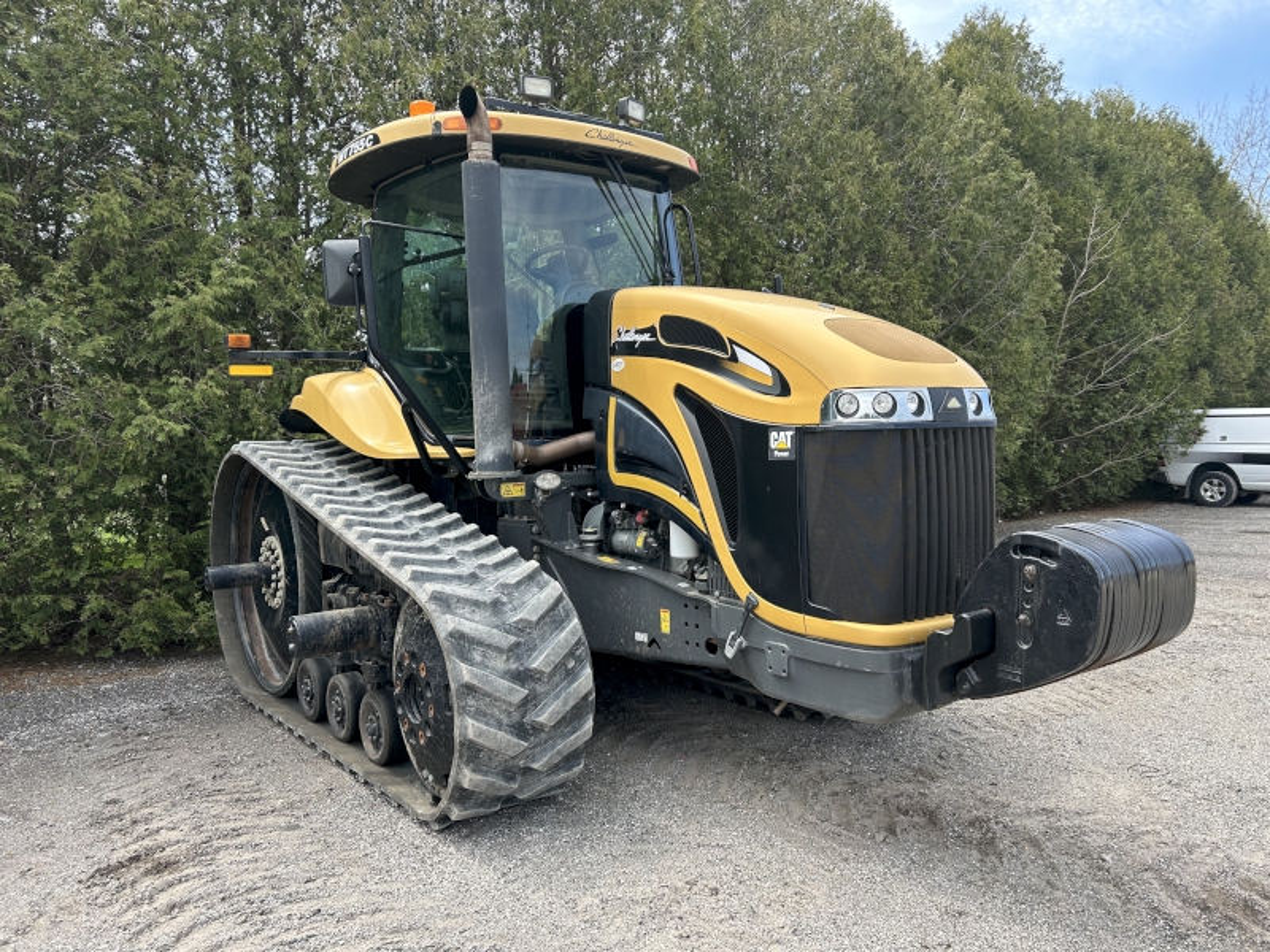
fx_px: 954
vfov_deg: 53.1
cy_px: 476
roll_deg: +2.5
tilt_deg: -0.7
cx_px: 635
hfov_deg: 67.3
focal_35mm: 26
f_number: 1.5
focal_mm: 5.7
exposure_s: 1/949
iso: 50
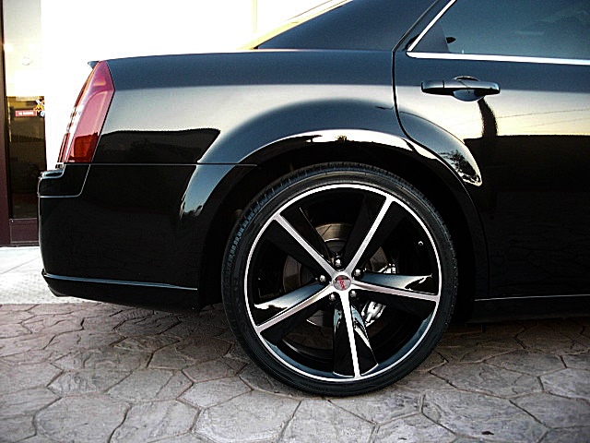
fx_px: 614
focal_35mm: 36
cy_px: 222
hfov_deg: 51.4
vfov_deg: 39.7
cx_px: 295
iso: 400
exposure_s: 1/125
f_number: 2.8
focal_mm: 6.3
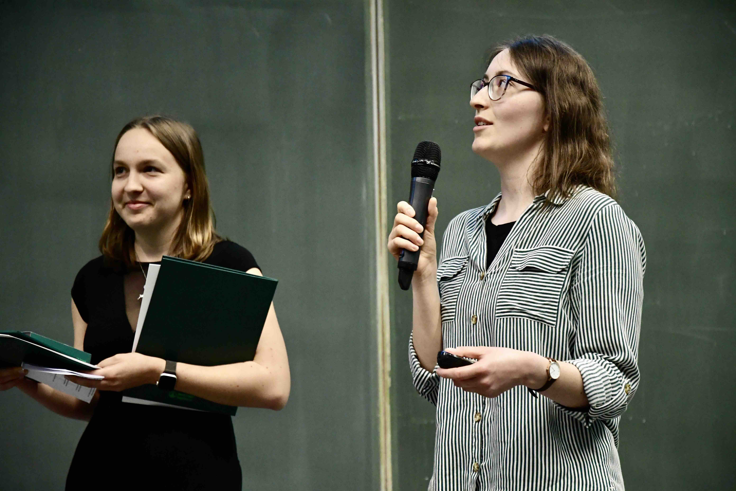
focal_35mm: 97
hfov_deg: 21.0
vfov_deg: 14.1
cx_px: 368
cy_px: 246
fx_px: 1983
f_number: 4
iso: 3200
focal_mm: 65
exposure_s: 1/250
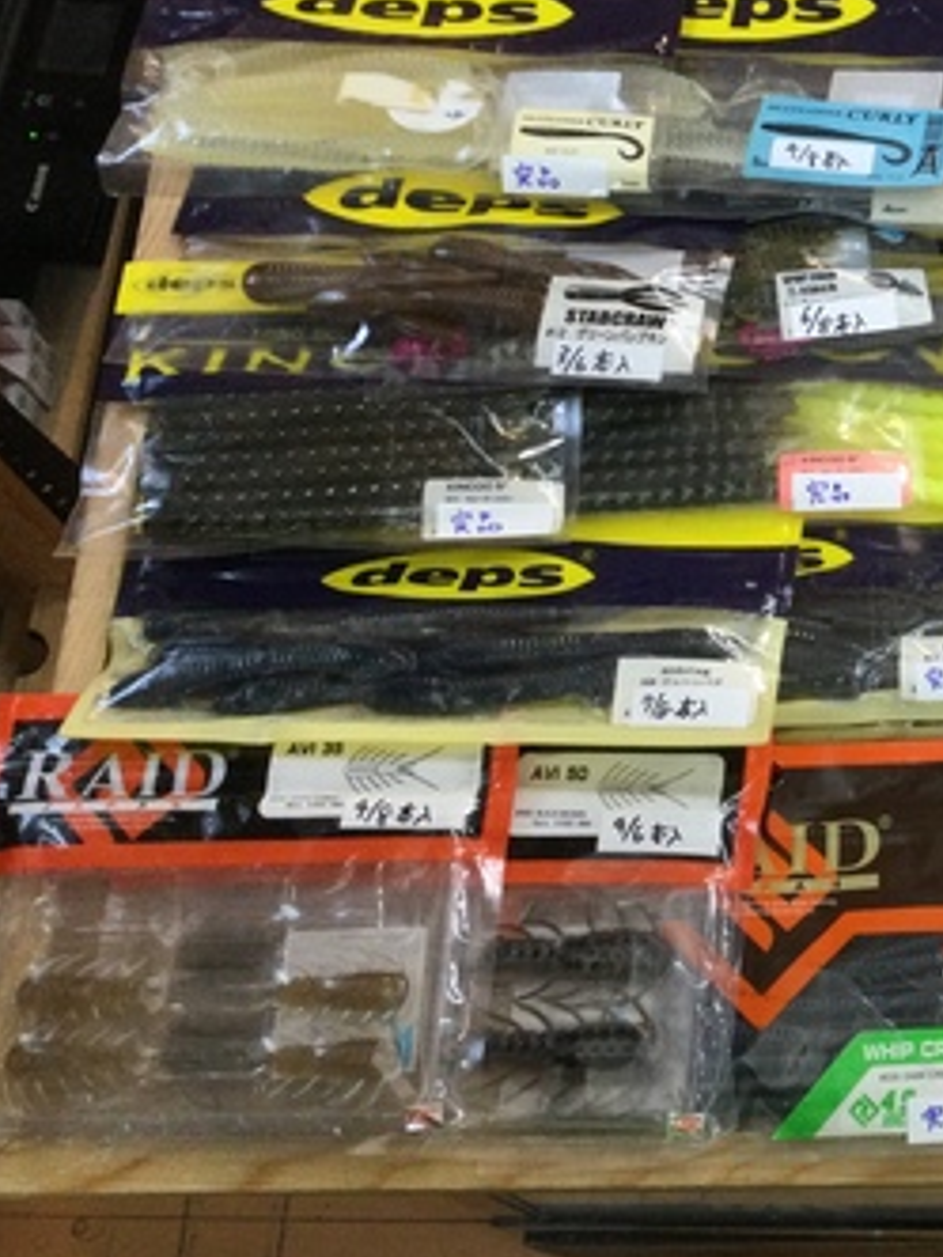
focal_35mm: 56
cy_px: 447
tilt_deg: -66.2
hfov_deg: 24.5
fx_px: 2034
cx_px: 1011
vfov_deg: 34.1
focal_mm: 3.3
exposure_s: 1/30
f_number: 2.4
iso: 32
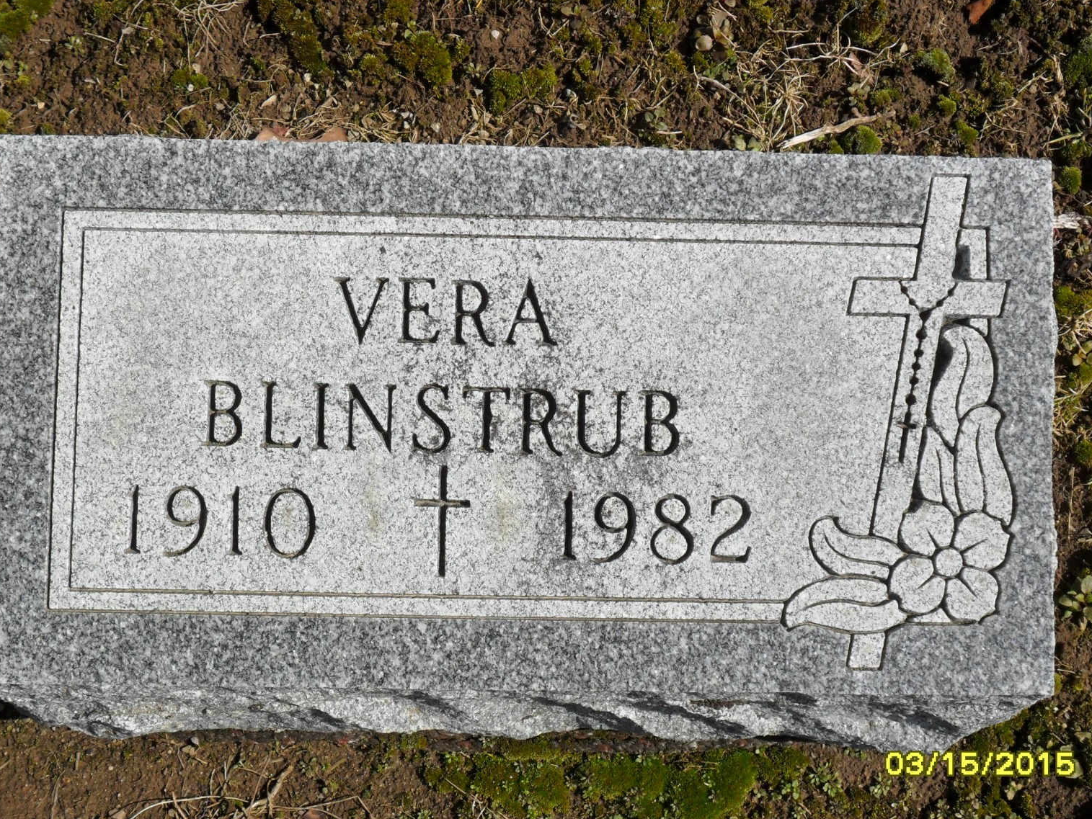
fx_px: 1767
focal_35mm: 56
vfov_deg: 26.1
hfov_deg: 34.3
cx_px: 532
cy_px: 408
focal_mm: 9.3
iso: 100
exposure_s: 1/750
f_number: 5
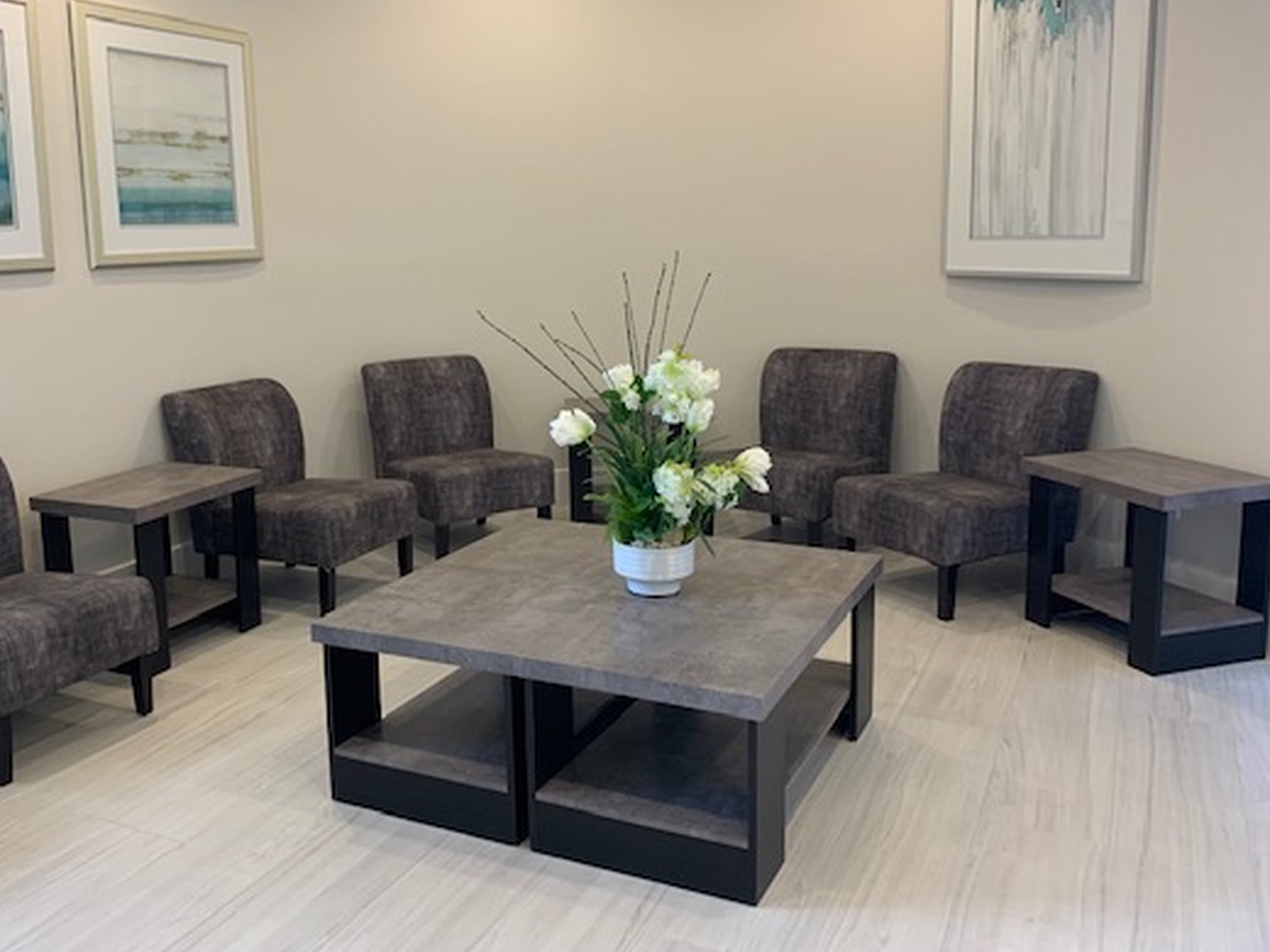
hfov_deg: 56.4
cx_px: 510
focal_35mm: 32
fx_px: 1174
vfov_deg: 44.1
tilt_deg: -8.5
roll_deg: +1.7
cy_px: 417
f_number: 1.8
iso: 100
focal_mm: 4.25
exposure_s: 1/60
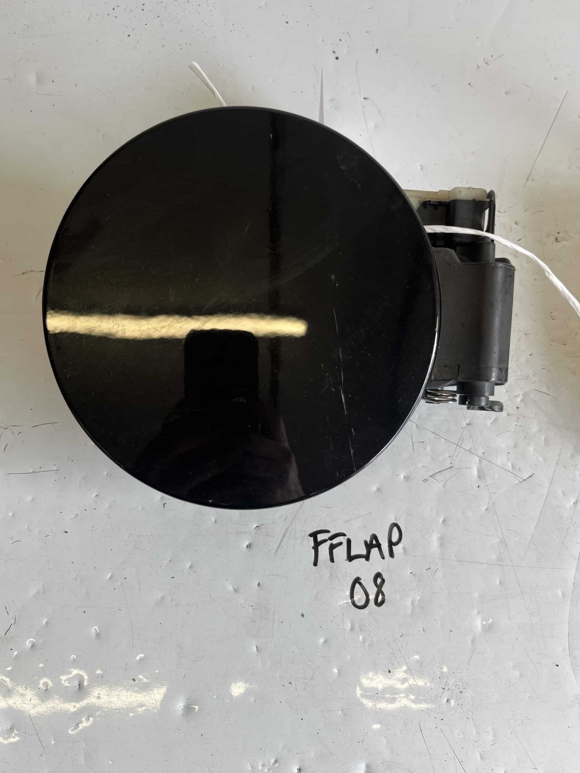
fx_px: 603
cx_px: 283
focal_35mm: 27
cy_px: 394
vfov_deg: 65.3
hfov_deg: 51.4
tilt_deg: -74.5
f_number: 1.6
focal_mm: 5.1
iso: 32
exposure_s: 1/131
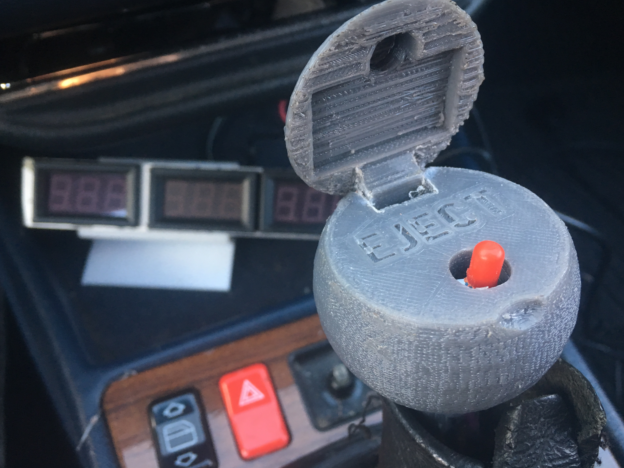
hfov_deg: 58.3
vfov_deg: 45.4
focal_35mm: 31
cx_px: 307
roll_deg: +1.6
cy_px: 220
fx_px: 559
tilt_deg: -40.5
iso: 125
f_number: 2.2
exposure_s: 1/33
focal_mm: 4.15
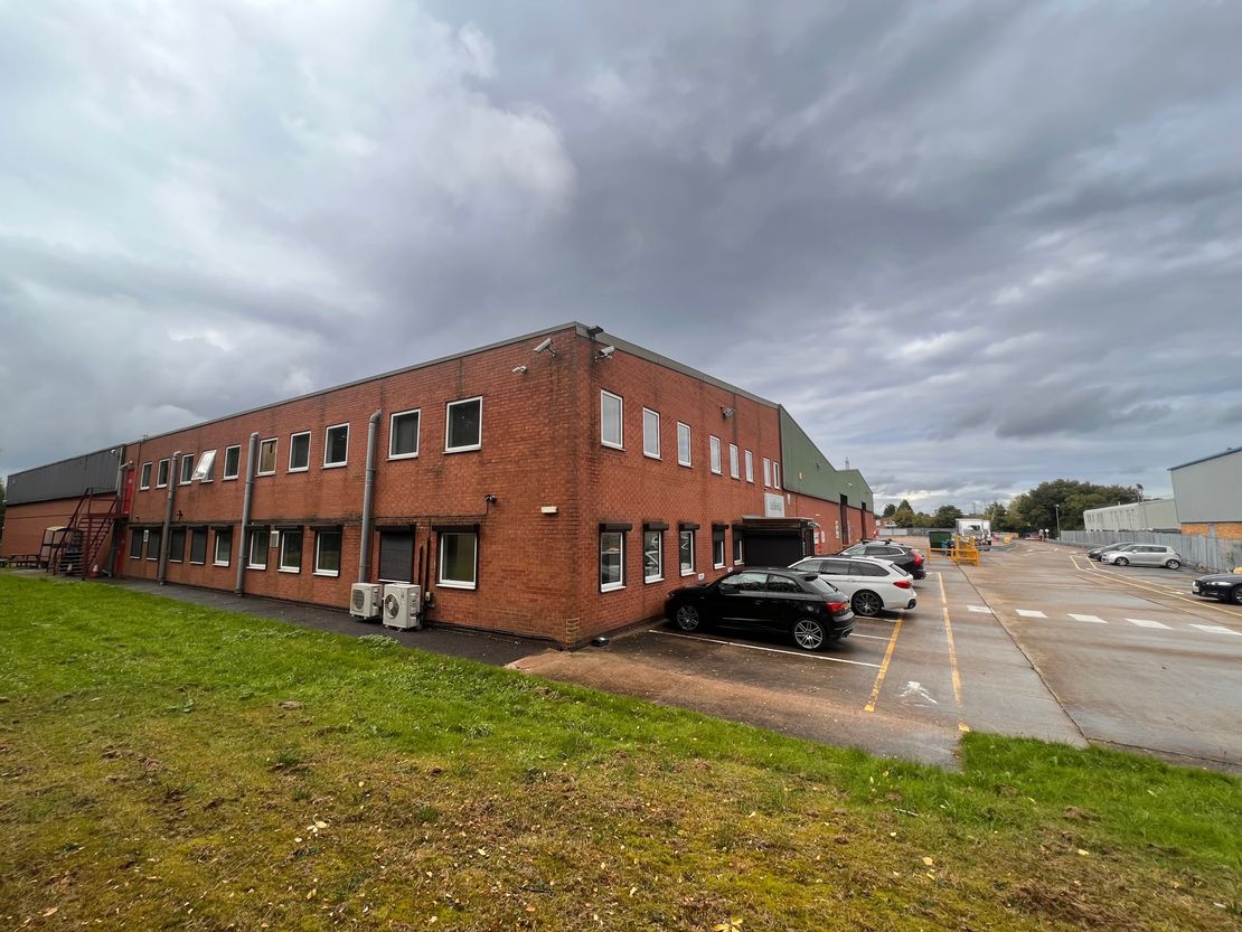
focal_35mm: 13
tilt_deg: +8.3
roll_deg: +0.7
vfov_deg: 89.9
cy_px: 466
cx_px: 621
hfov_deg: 106.2
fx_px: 467
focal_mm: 1.57
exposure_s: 1/779
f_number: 1.8
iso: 32
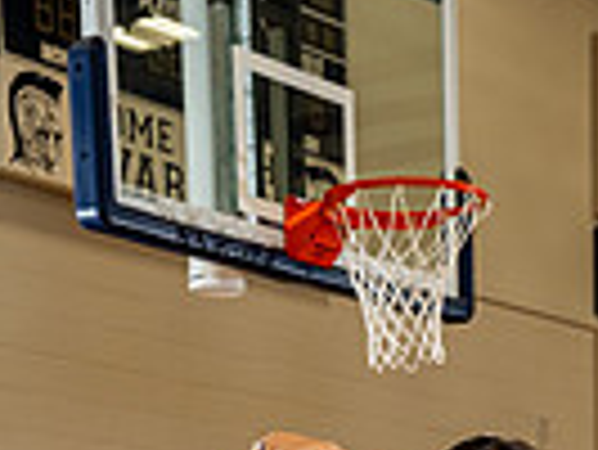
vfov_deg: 9.3
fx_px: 2524
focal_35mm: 146
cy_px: 994
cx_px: 490
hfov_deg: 13.4
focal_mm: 45
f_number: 5.6
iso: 400
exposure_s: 1/250
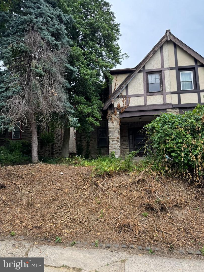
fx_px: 189
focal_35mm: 24
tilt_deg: +8.8
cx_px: 102
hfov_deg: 56.8
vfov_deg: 71.6
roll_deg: +0.7
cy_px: 136
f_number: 1.78
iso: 80
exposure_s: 1/522
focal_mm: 6.76
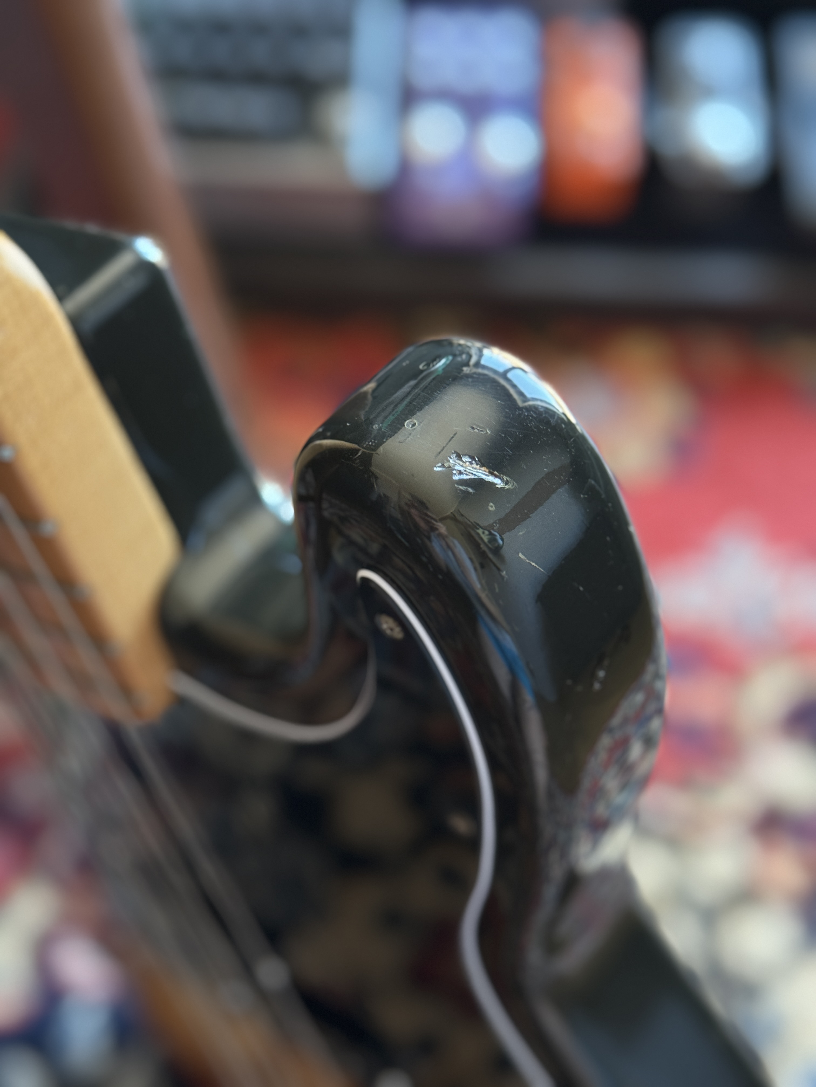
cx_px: 408
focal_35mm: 48
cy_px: 544
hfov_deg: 30.3
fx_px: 1509
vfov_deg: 39.7
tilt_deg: -52.9
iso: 320
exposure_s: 1/40
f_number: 1.78
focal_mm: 6.76
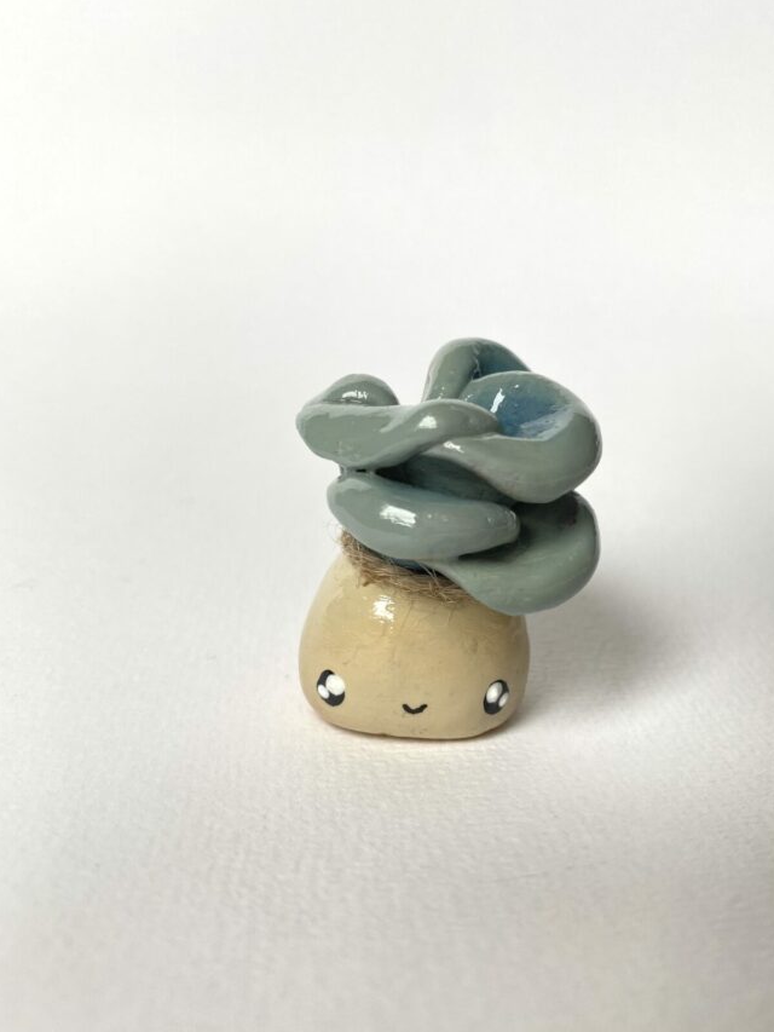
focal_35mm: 30
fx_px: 894
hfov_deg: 46.7
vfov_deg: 59.9
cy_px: 538
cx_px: 439
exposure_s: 1/121
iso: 80
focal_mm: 4.25
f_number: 1.8
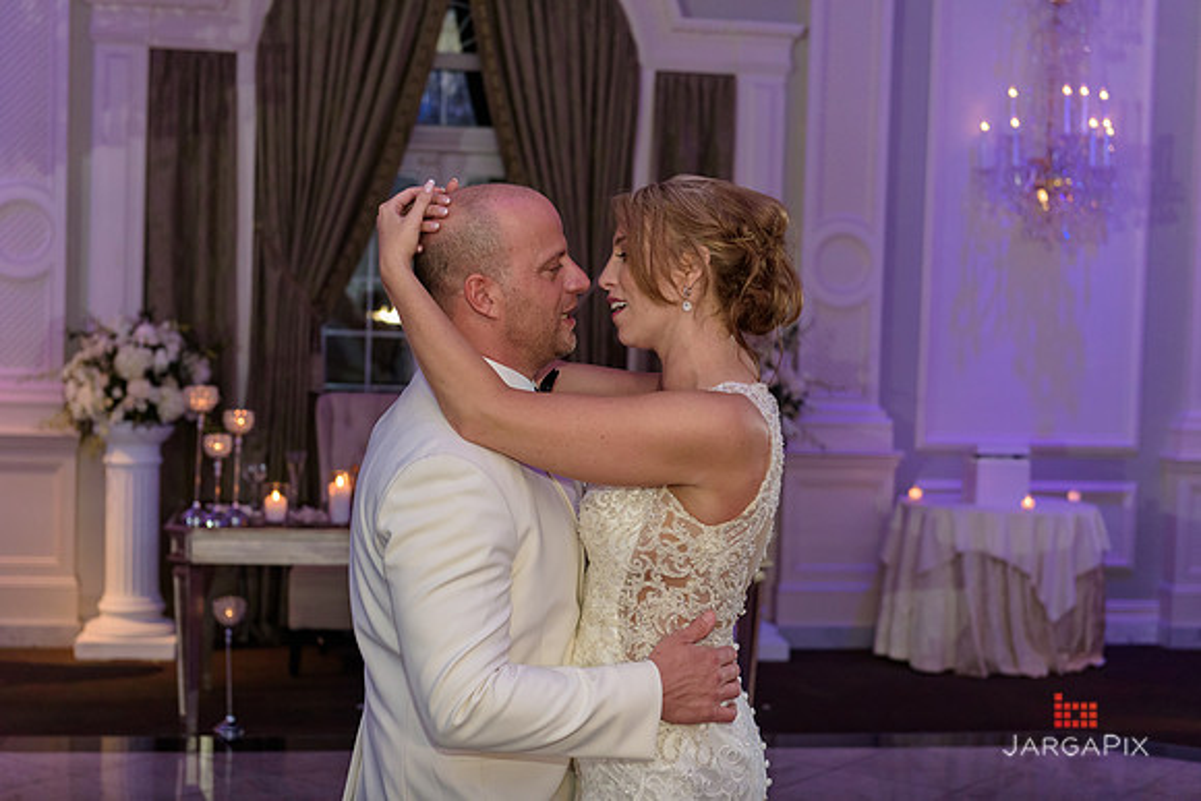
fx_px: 1935
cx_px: 600
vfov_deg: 23.4
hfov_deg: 34.5
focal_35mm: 58
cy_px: 400
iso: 1600
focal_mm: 58
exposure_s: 1/125
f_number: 3.2
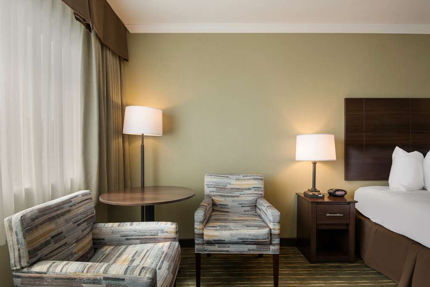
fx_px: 239
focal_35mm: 20
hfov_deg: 84.0
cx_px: 215
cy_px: 144
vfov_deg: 61.9
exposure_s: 1/3
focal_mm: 20
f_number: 7.1
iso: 320
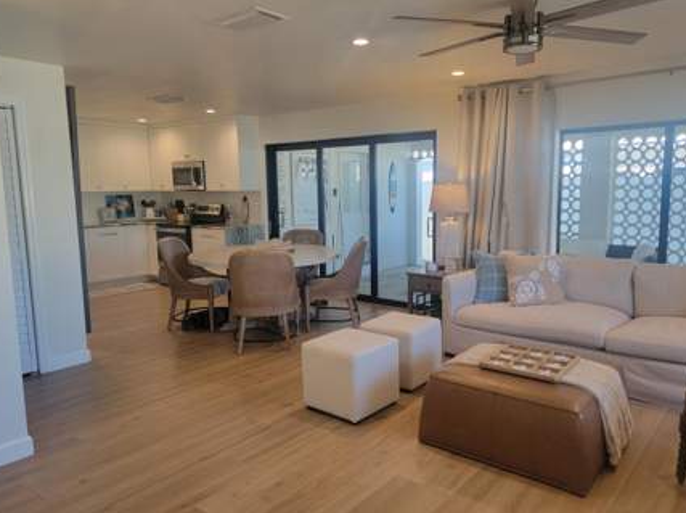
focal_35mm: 27
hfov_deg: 65.4
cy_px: 248
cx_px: 361
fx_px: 534
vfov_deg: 51.2
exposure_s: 1/120
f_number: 1.8
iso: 125
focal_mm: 6.7
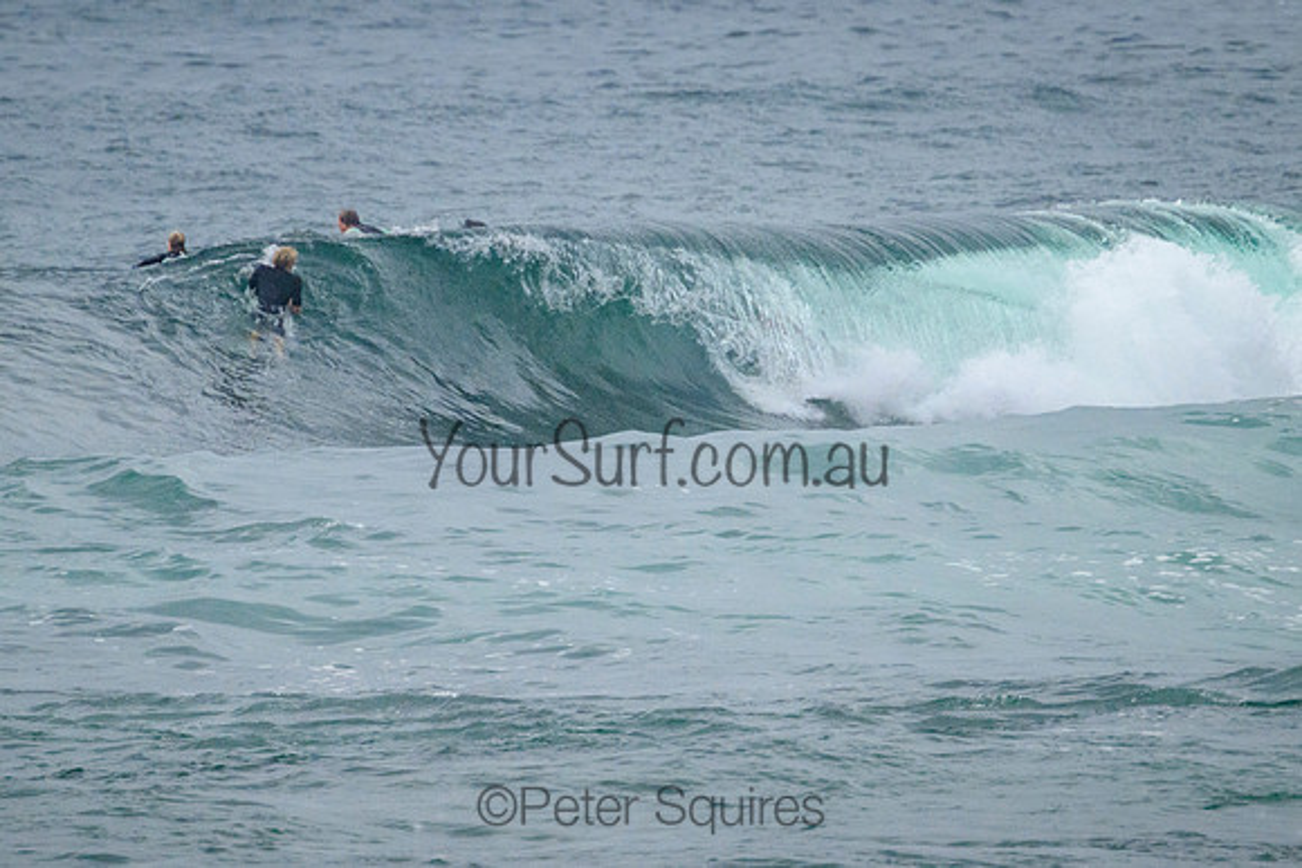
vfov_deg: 1.3
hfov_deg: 1.9
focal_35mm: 1100
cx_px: 707
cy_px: 362
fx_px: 39780
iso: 2200
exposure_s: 1/2000
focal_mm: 800
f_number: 11
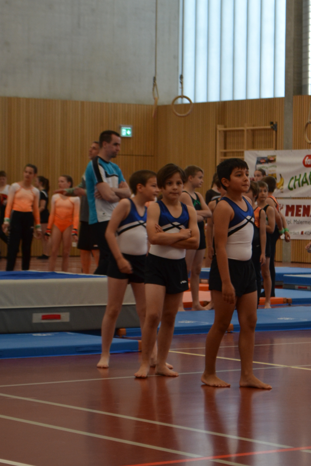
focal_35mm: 125
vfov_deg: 16.4
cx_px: 231
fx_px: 1620
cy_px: 242
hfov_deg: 10.9
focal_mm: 52
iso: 400
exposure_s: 1/50
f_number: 5.6
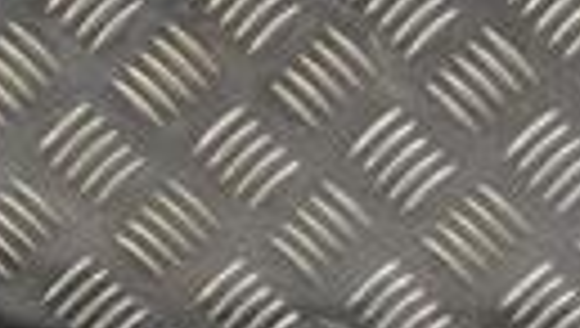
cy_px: 377
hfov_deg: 11.3
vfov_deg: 6.4
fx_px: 2926
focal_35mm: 190
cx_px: 418
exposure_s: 1/250
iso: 3200
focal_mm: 26
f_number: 8
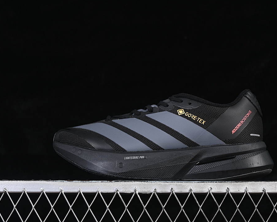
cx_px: 166
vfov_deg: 18.1
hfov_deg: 22.5
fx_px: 697
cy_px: 111
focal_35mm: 85
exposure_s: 1/60
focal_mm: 50
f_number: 6.3
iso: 160
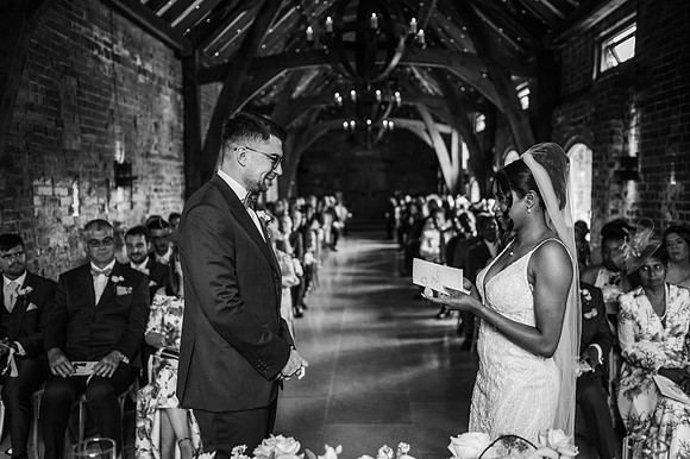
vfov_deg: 37.8
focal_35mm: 35
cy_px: 230
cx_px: 345
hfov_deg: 54.5
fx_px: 670
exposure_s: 1/200
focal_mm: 35
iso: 560
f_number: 2
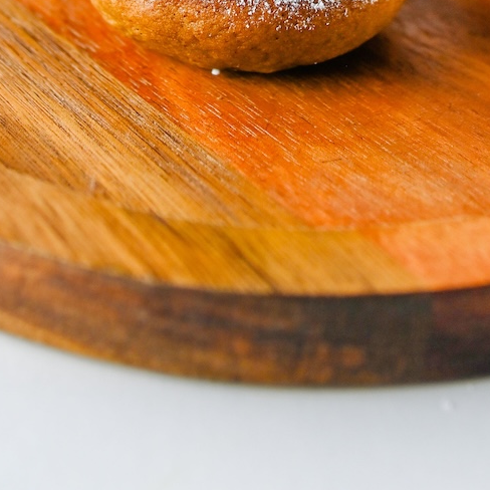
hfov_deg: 11.1
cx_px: 284
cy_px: -298
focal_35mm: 157
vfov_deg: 10.6
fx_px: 2514
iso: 500
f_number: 4
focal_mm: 50
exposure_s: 1/125
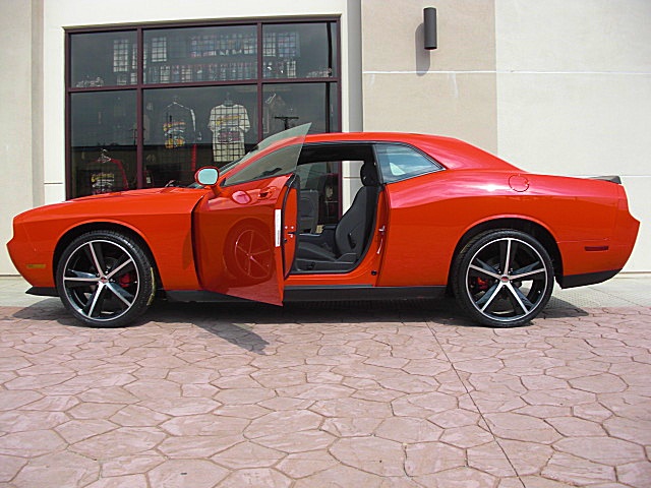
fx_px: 677
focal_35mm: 36
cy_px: 244
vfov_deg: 39.7
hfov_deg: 51.4
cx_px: 326
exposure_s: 1/125
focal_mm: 6.3
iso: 50
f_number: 7.9
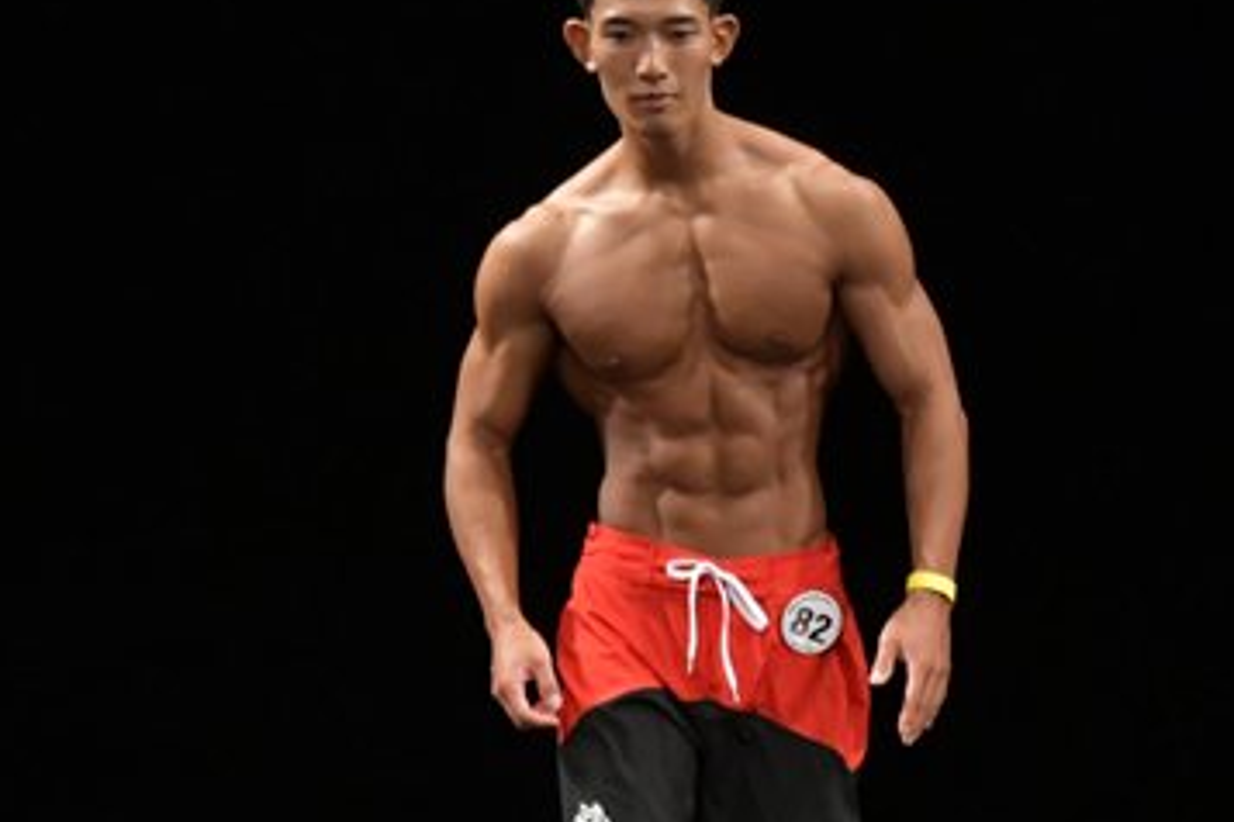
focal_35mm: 619
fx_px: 21216
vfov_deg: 2.2
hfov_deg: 3.3
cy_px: 618
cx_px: 773
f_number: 5.6
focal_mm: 190
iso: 3200
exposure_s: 1/400
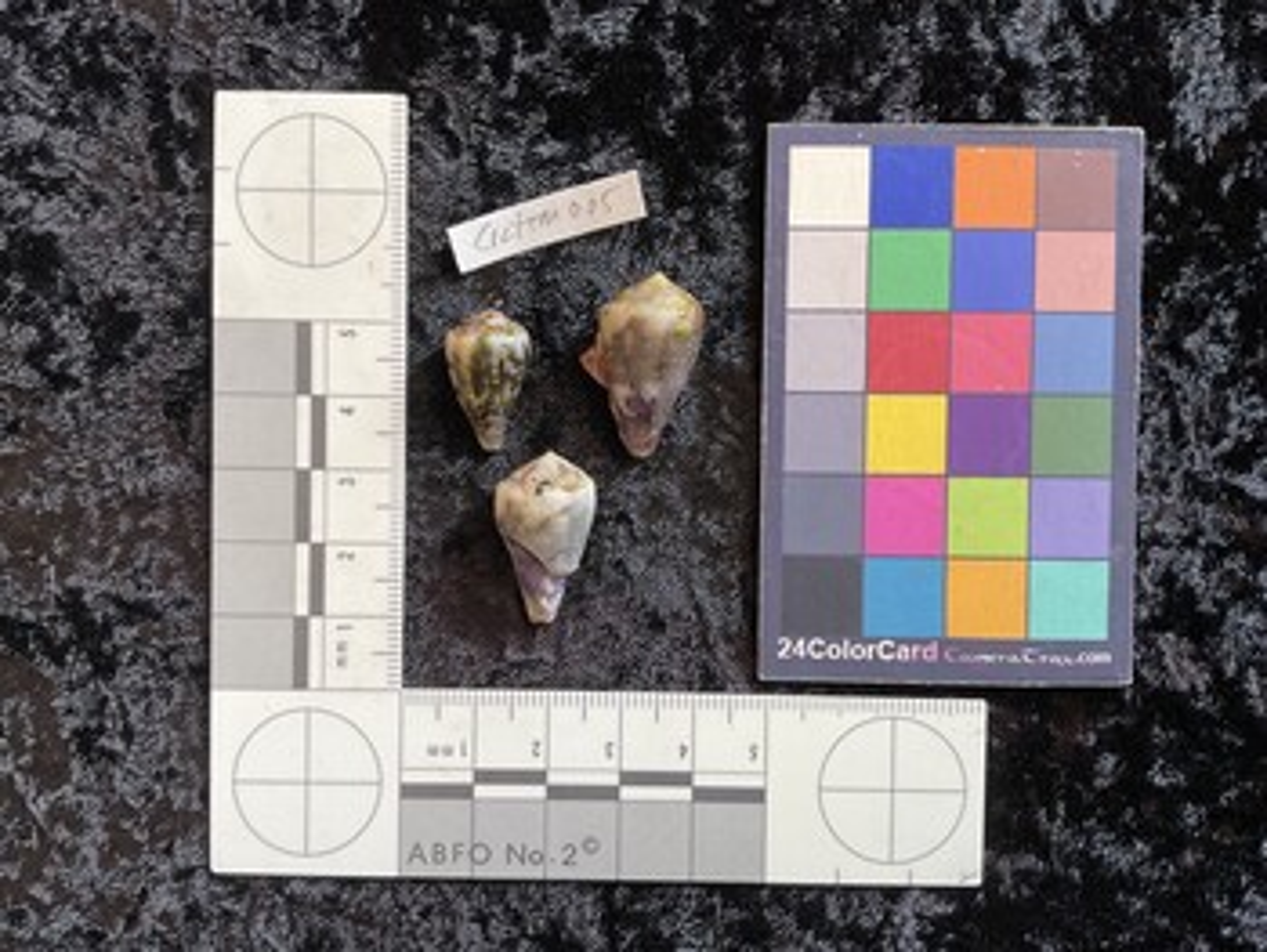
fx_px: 1062
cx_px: 634
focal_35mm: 29
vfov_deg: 48.3
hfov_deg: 61.6
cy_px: 476
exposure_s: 1/100
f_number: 1.8
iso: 64
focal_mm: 3
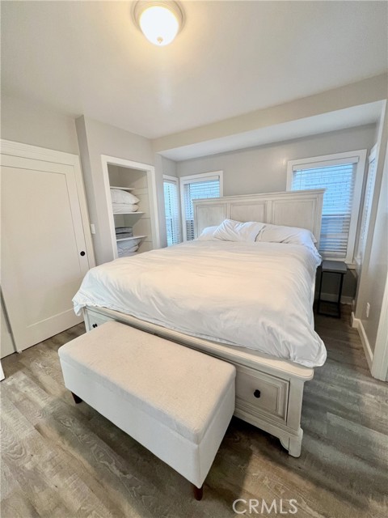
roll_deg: +2.4
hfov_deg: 89.9
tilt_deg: -13.0
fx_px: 194
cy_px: 259
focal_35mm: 13
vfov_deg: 106.2
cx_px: 194
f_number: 1.8
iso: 160
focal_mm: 1.57
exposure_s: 1/60
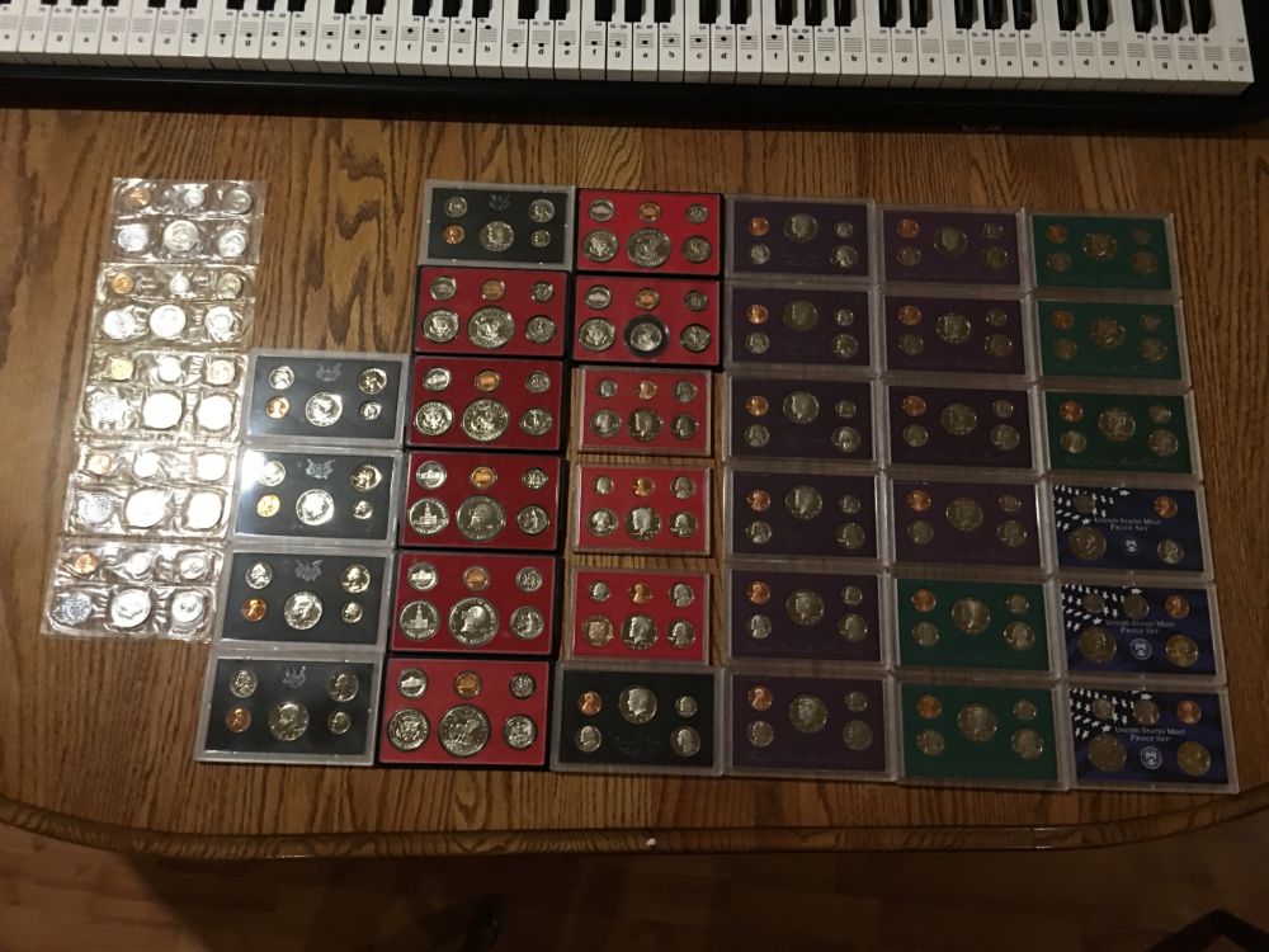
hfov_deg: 61.7
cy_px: 476
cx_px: 634
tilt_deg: -71.8
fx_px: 1063
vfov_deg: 48.2
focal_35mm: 29
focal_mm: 4.15
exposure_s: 1/4
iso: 64
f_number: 2.2
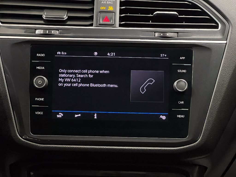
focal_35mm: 77
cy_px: 88
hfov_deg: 25.3
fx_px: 525
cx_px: 118
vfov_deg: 19.1
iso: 1600
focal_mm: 9
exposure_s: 1/20
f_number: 2.8
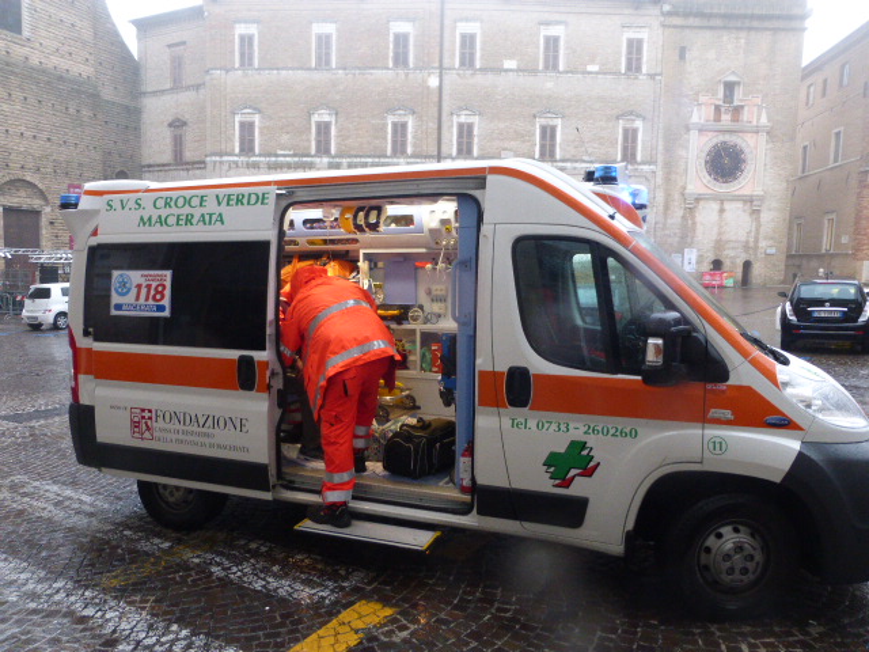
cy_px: 326
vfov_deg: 54.9
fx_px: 628
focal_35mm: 25
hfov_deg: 69.4
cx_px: 434
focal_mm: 4.3
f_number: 3.3
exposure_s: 1/30
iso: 400
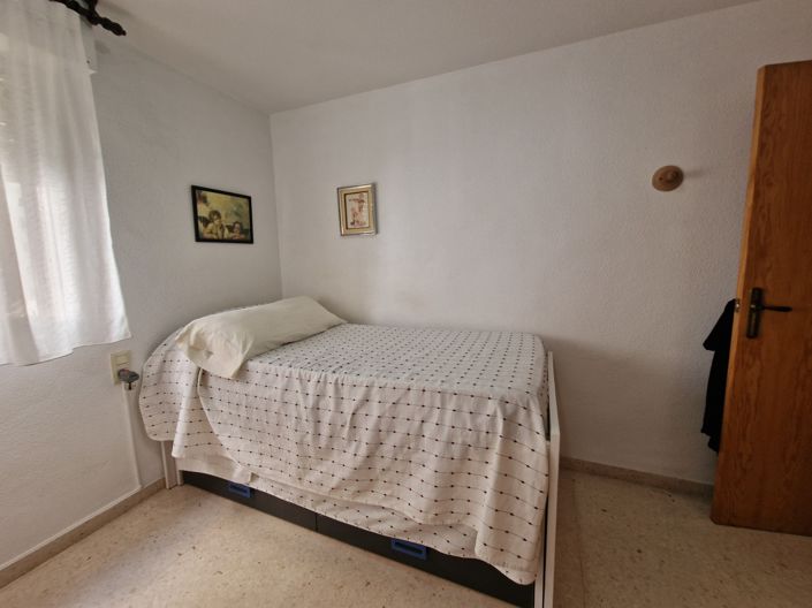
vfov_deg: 89.9
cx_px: 406
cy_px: 304
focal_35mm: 13
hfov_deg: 106.2
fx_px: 305
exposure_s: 1/50
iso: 100
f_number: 2.2
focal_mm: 2.2
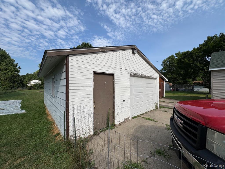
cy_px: 84
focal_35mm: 14
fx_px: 91
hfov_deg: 102.1
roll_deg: +0.5
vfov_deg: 85.7
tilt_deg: +1.0
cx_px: 112
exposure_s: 1/2874
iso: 50
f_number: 2.2
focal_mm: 2.22
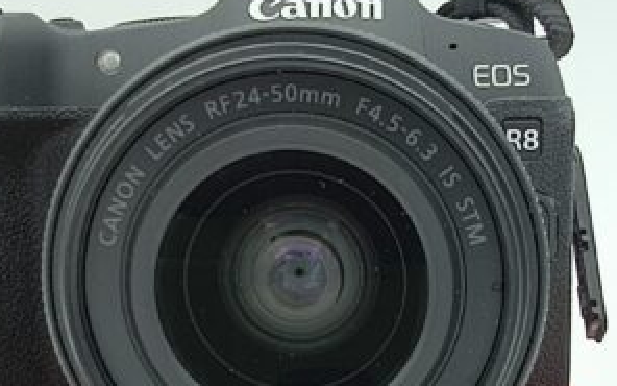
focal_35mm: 44
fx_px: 740
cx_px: 208
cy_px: 337
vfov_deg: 28.3
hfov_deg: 44.6
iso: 138
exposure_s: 1/100
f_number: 2
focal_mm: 1.83
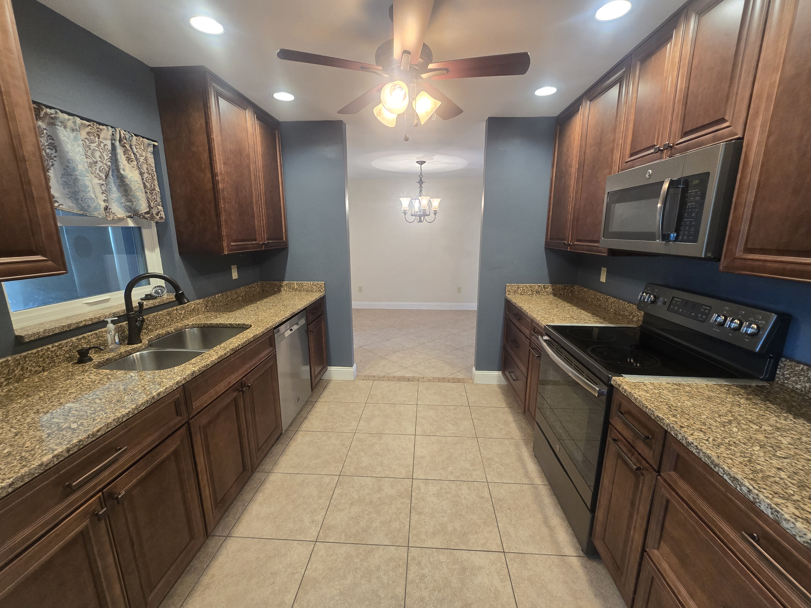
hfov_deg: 106.2
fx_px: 305
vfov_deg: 89.9
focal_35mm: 13
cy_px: 304
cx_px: 406
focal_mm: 2.2
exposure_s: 1/60
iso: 200
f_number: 2.2
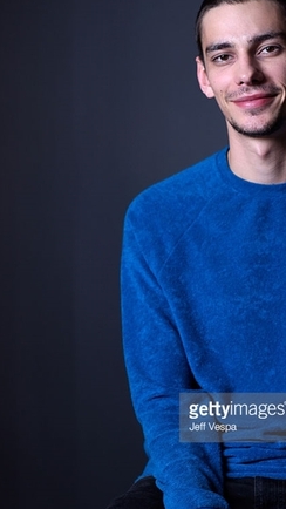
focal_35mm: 123
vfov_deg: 17.4
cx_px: 227
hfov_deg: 9.8
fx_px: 1659
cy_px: 300
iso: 640
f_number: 2.8
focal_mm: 85
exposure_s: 1/200
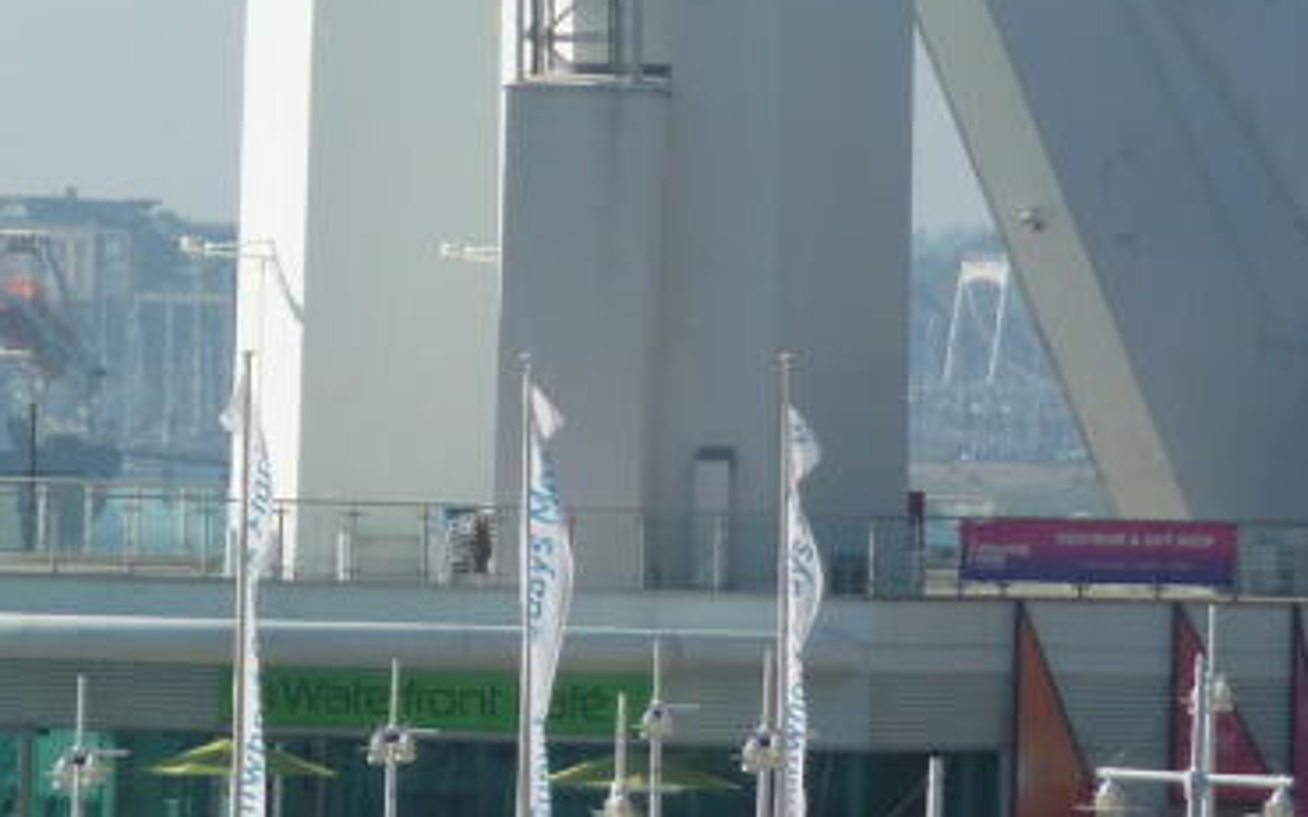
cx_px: 599
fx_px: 19351
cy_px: 554
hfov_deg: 3.9
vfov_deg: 2.4
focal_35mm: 543
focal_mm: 49.2
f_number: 4.9
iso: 80
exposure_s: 1/400
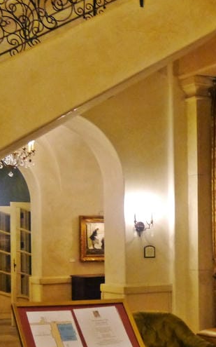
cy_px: 231
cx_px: 268
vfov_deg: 28.4
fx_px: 679
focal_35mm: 72
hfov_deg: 17.2
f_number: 3.5
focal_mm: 14
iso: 1600
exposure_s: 1/20
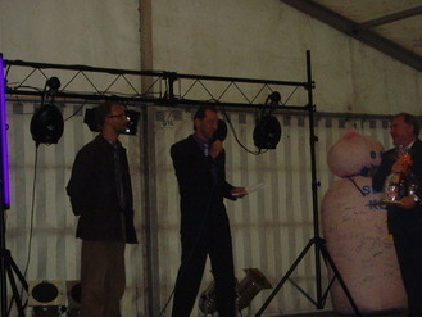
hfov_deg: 25.5
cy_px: 220
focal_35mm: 76
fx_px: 927
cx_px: 282
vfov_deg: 19.3
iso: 400
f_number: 3.8
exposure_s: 1/45
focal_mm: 8.8
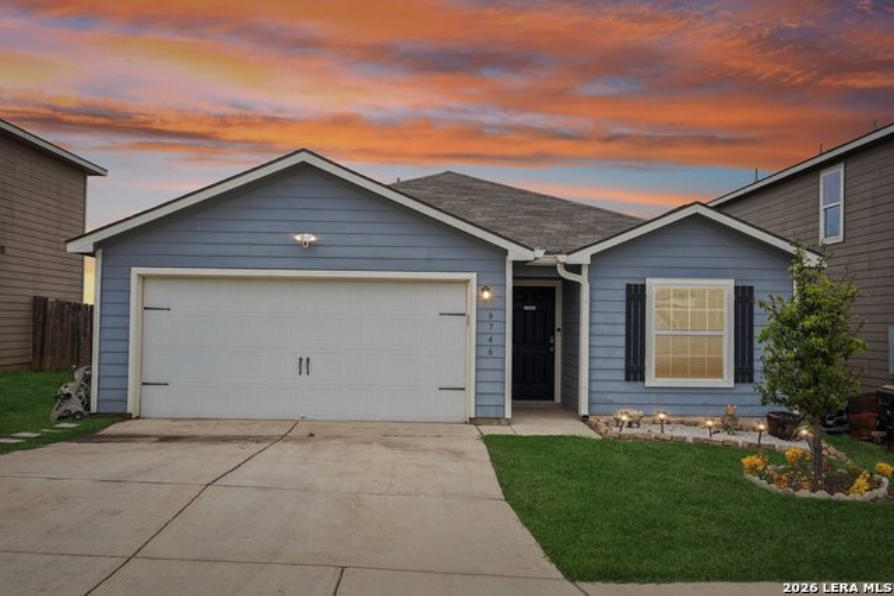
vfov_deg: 40.0
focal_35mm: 33
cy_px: 298
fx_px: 820
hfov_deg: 57.2
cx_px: 447
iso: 100
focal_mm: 33
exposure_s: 1/200
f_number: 8
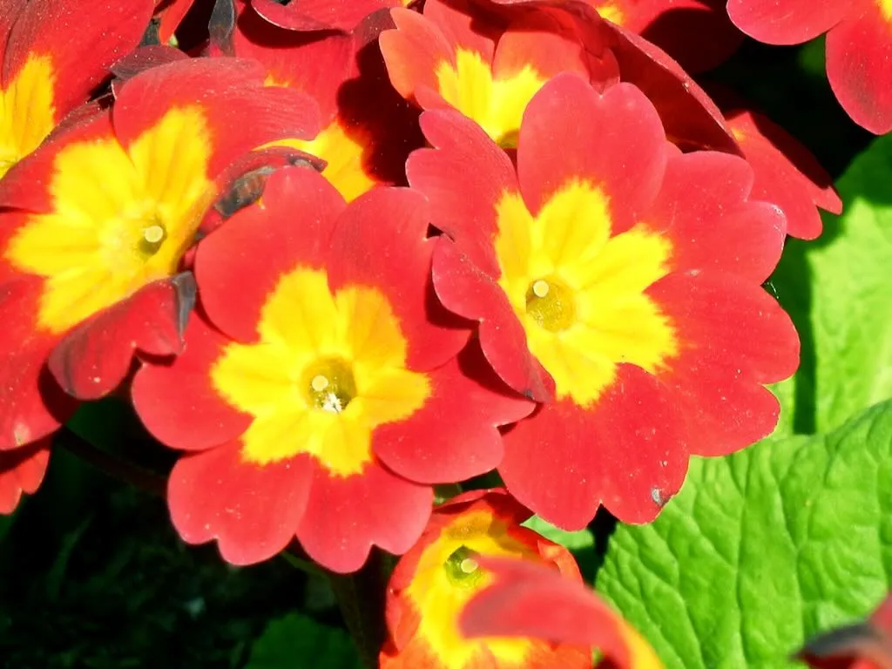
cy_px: 334
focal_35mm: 152
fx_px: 3917
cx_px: 446
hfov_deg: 13.0
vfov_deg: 9.8
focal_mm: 27.4
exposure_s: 1/496
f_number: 4.6
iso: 160
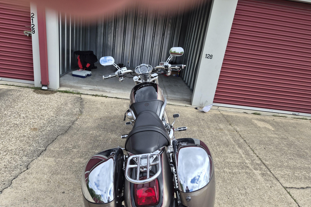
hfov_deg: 73.7
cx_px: 156
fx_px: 207
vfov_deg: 53.1
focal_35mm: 24
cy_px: 100
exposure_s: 1/2872
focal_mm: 5.4
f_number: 1.8
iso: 80
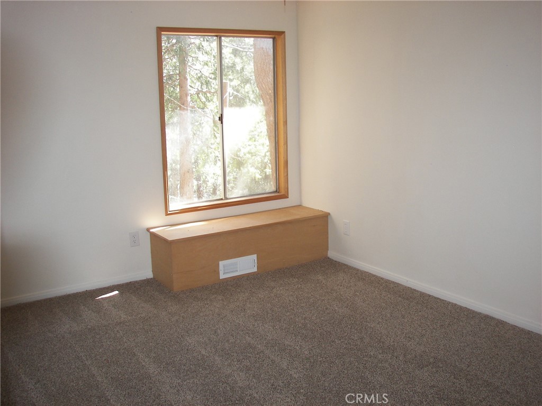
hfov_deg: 51.4
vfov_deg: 39.7
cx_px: 271
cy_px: 203
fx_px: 564
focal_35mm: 36
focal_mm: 6
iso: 64
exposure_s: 1/30
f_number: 2.8
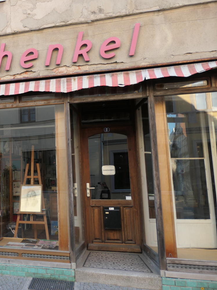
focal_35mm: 35
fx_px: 292
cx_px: -2
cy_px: 144
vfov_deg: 52.6
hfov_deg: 36.5
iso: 200
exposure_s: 1/160
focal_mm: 8.8
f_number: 3.3
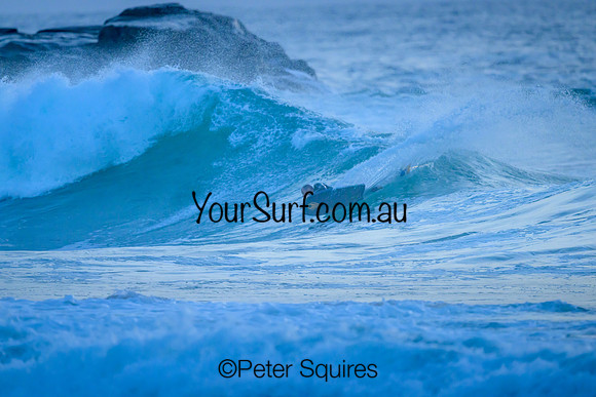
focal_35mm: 800
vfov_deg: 1.7
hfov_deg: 2.6
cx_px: 298
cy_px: 198
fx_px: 13247
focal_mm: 800
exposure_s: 1/2500
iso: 2200
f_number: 6.3
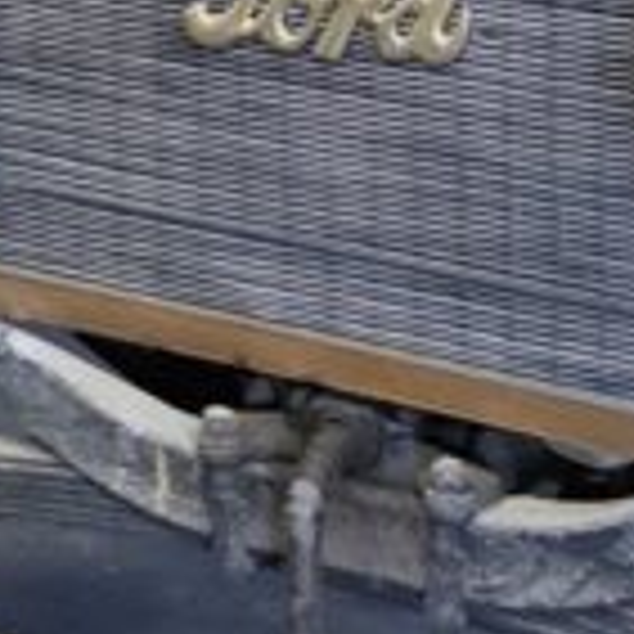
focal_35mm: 217
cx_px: -998
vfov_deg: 7.6
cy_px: -789
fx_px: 4497
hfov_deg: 7.4
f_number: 1.7
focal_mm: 6.3
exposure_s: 1/120
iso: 2000
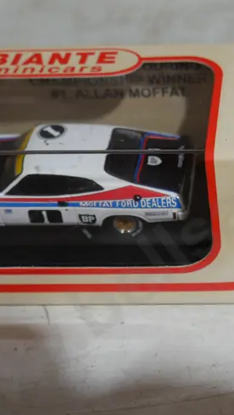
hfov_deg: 14.3
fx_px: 904
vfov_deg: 25.9
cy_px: 183
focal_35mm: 82
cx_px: 271
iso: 250
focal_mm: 18
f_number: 4
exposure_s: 1/60
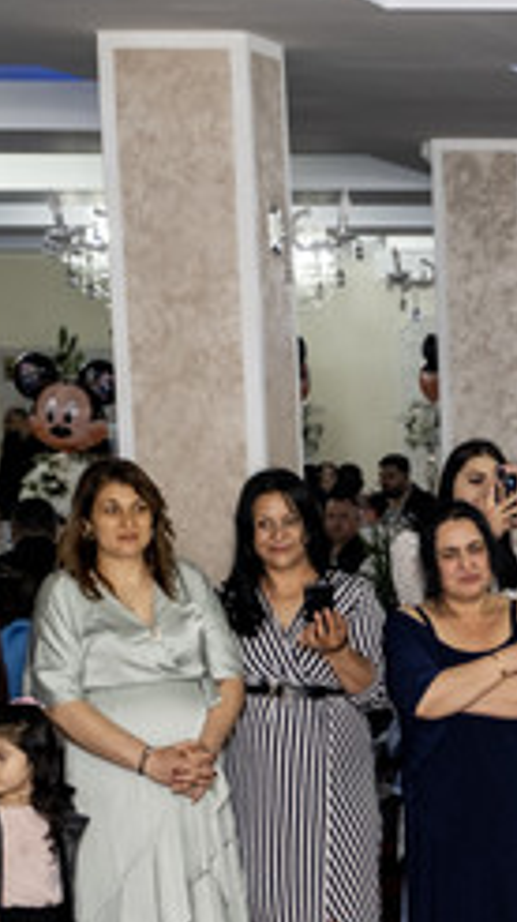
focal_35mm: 109
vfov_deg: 19.4
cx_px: 1090
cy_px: 744
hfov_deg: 10.1
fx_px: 2662
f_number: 2.8
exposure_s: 1/160
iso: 1250
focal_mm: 26.6
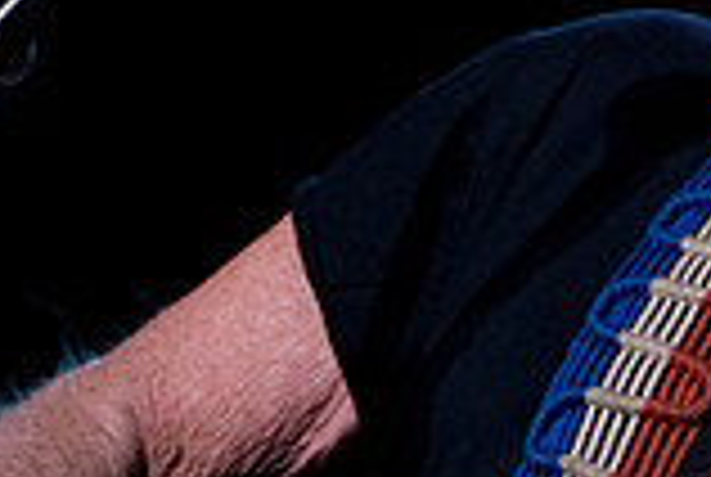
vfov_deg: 1.3
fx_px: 21766
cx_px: 572
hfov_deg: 1.9
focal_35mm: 1100
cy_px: 214
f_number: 3.2
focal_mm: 200
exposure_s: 1/320
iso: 800
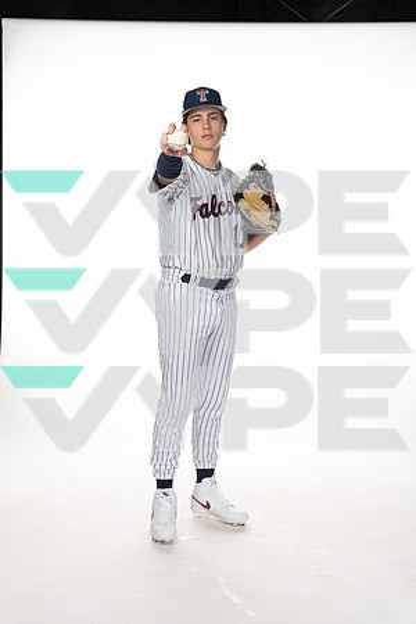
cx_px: 208
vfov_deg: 38.9
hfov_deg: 26.5
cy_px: 312
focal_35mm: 51
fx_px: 884
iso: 400
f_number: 6.3
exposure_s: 1/250
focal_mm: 51
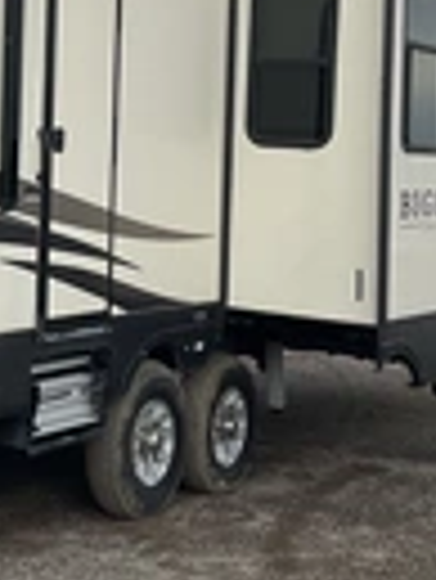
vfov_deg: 21.5
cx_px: -130
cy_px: 108
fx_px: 1509
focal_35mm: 90
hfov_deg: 15.6
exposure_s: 1/383
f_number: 1.8
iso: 25
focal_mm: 3
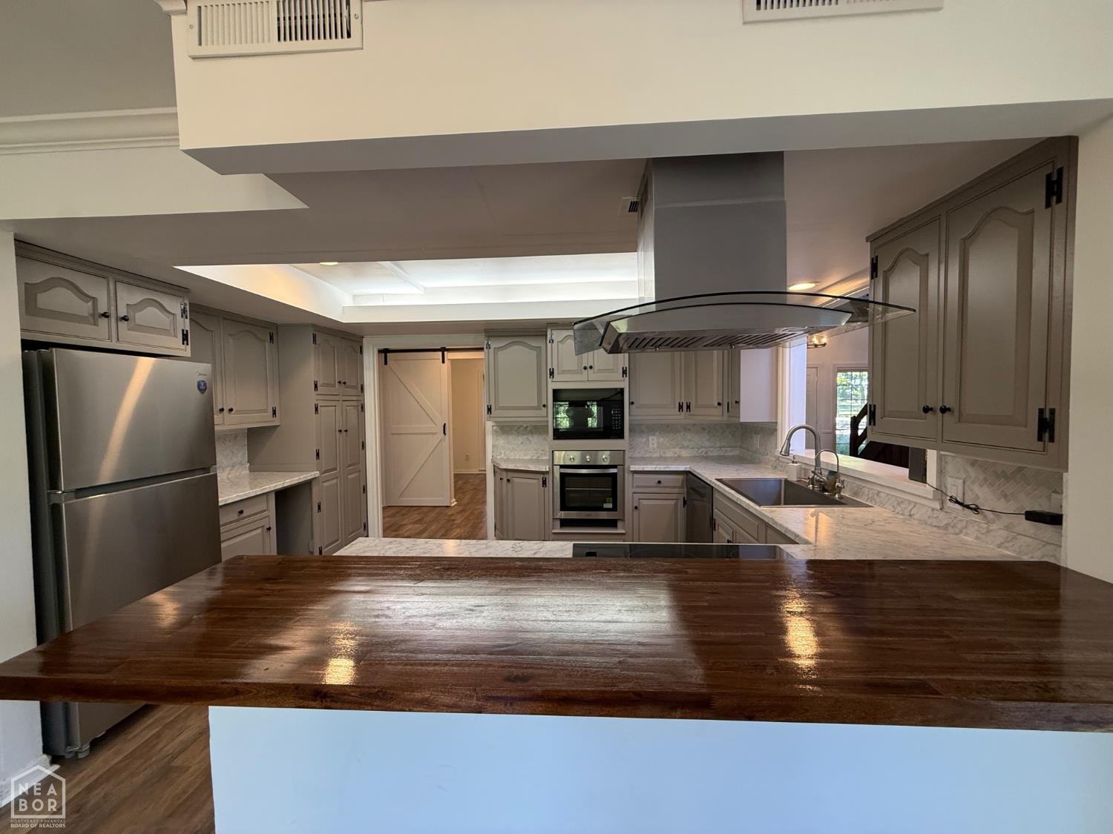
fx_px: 450
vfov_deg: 85.7
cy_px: 417
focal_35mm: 14
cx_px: 556
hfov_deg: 102.1
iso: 200
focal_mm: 2.22
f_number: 2.2
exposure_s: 1/120
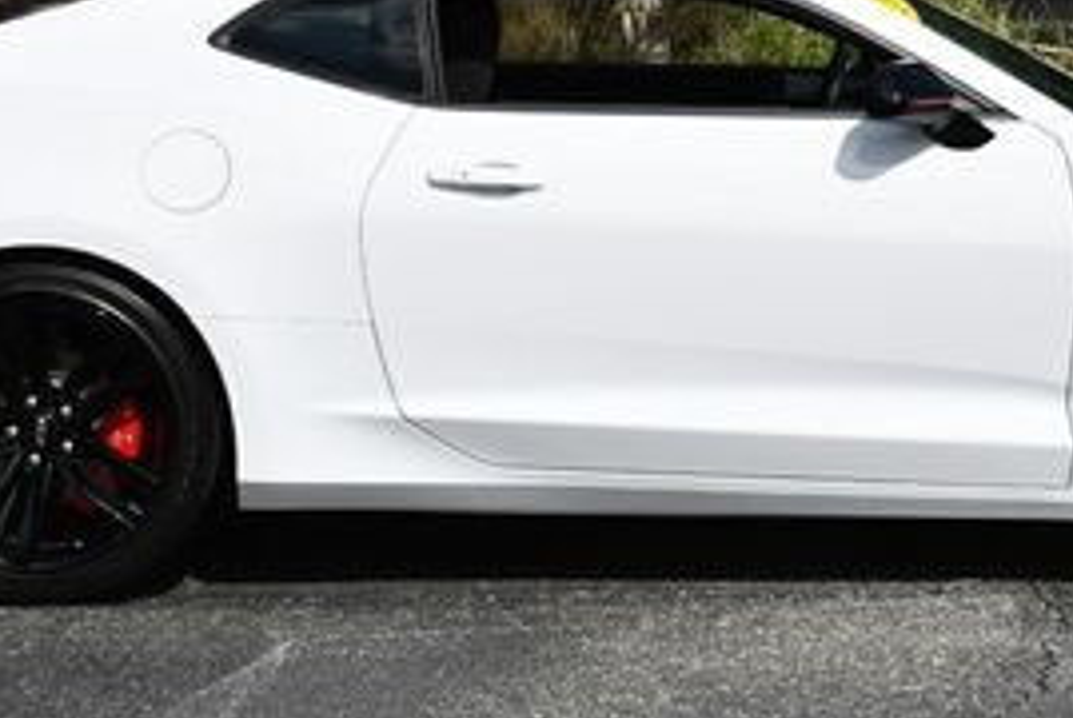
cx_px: 726
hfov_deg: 17.9
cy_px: -116
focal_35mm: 114
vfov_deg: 11.8
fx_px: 3401
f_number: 9
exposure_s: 1/320
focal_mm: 24
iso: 100
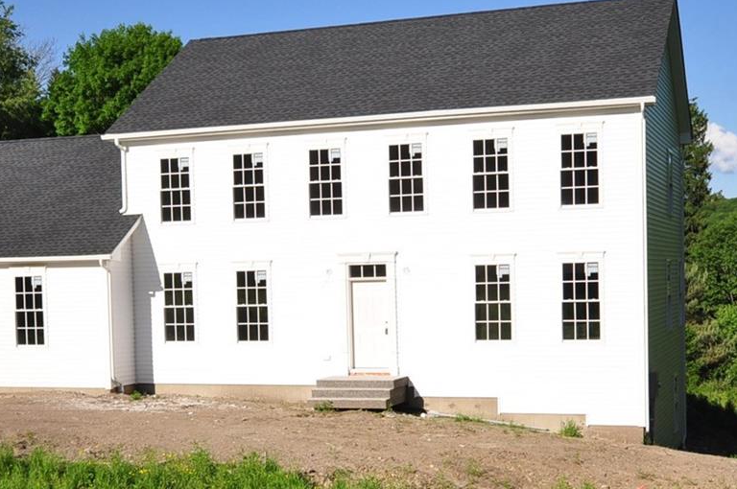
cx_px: 273
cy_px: 232
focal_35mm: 40
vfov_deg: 33.3
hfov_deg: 48.0
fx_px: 818
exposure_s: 1/800
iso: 200
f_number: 7.1
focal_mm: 20
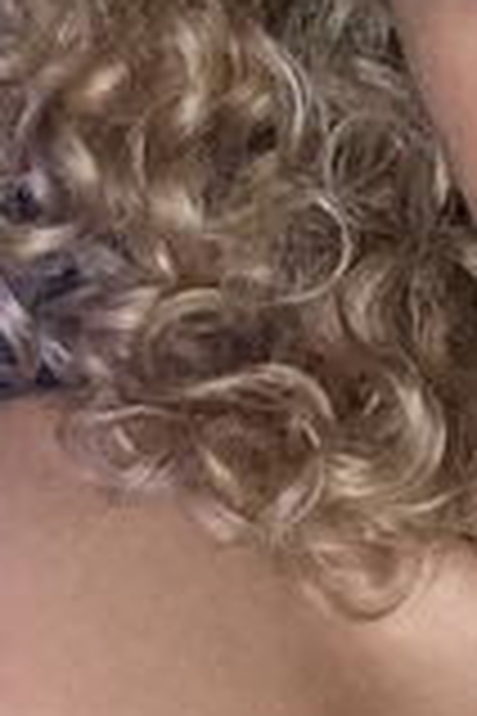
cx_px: 774
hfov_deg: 13.5
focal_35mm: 94
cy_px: 450
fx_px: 1868
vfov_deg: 21.6
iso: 400
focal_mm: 2.71
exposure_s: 1/23
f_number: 2.2
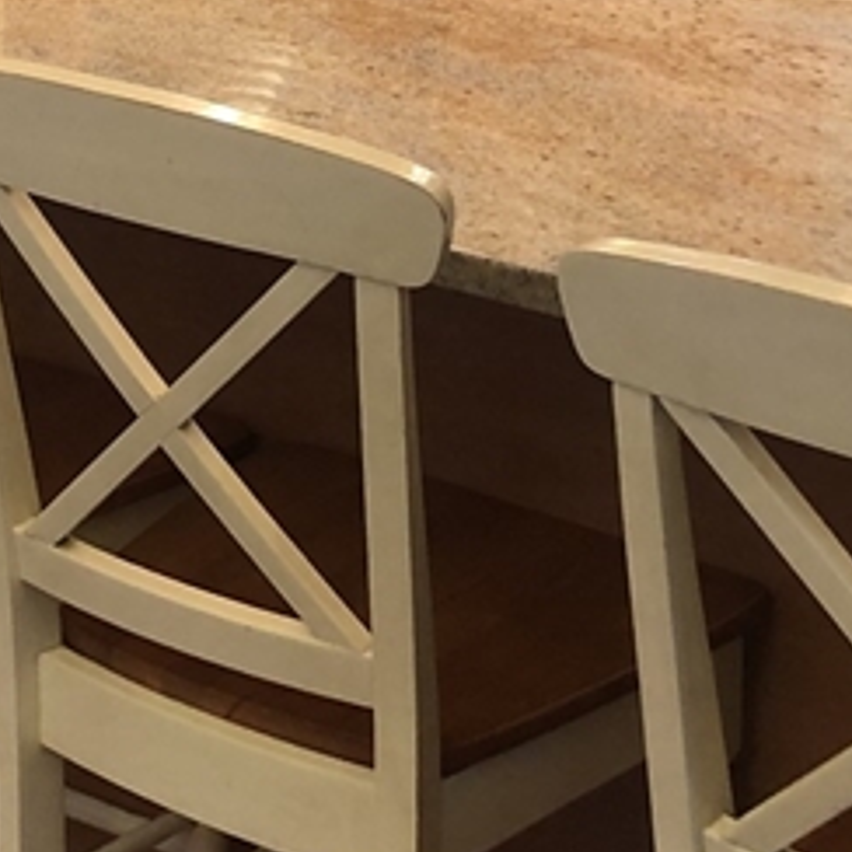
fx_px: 2896
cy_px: -332
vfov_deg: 15.7
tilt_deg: -7.9
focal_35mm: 104
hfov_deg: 16.3
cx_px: -49
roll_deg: +0.5
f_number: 1.8
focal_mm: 4
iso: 64
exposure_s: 1/15
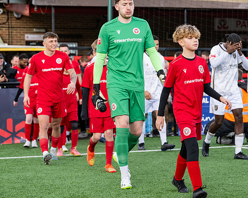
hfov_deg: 18.9
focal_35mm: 101
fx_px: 741
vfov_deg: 15.2
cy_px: 91
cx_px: 166
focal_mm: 70
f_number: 4
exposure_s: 1/1600
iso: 800
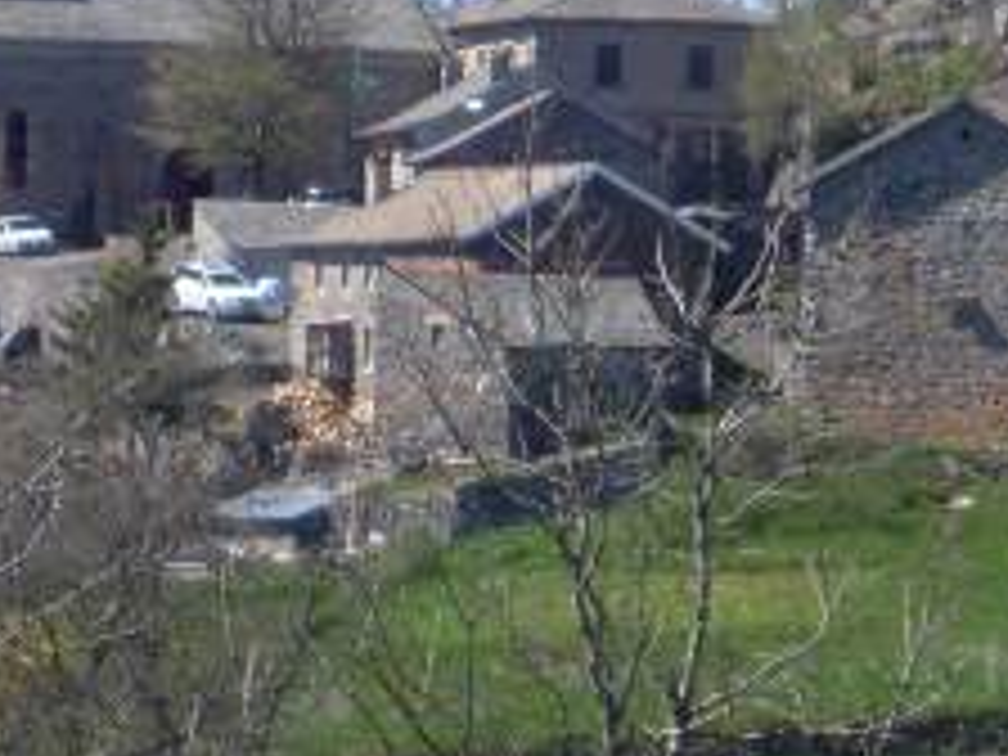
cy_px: 315
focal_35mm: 499
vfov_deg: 3.0
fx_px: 14531
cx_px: 603
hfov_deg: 4.0
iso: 100
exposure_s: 1/250
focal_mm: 25
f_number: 6.6
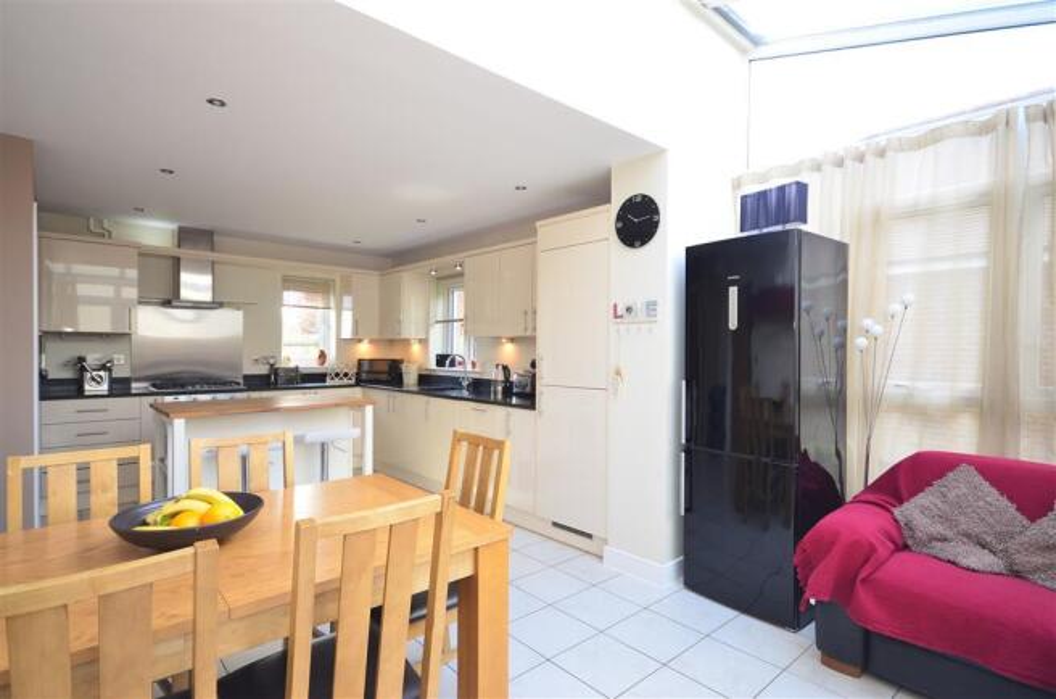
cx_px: 528
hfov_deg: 90.1
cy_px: 350
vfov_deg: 67.1
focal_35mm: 18
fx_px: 527
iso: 200
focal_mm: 12
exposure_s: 1/20
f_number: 5
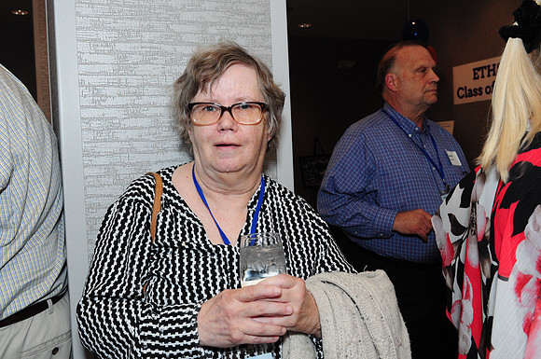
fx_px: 585
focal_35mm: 39
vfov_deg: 34.1
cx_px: 270
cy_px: 180
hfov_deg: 49.6
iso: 1000
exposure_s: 1/60
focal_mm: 26
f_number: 6.3
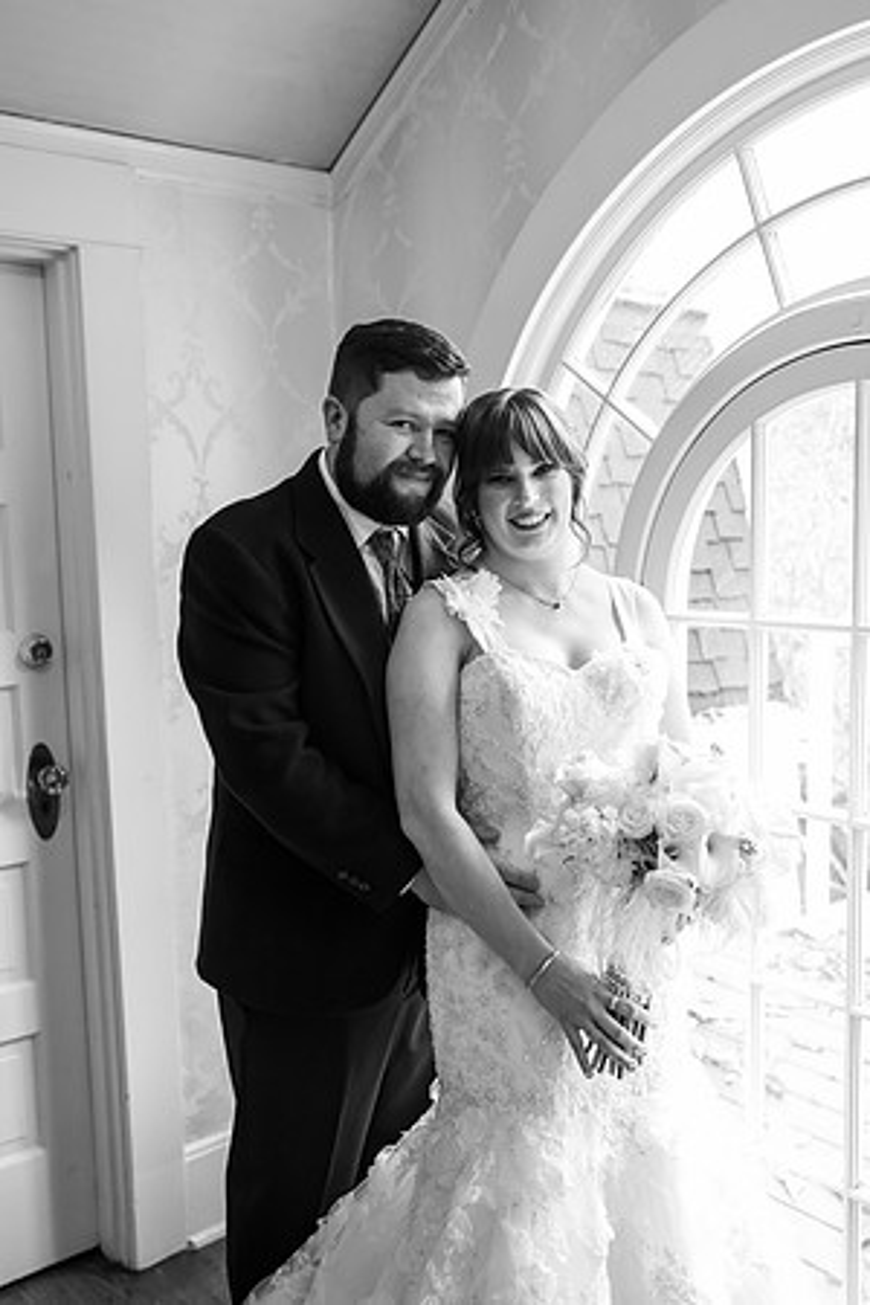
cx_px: 435
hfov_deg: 37.9
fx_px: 1269
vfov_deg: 54.4
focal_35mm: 35
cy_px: 652
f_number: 3.5
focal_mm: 35
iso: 3200
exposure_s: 1/320
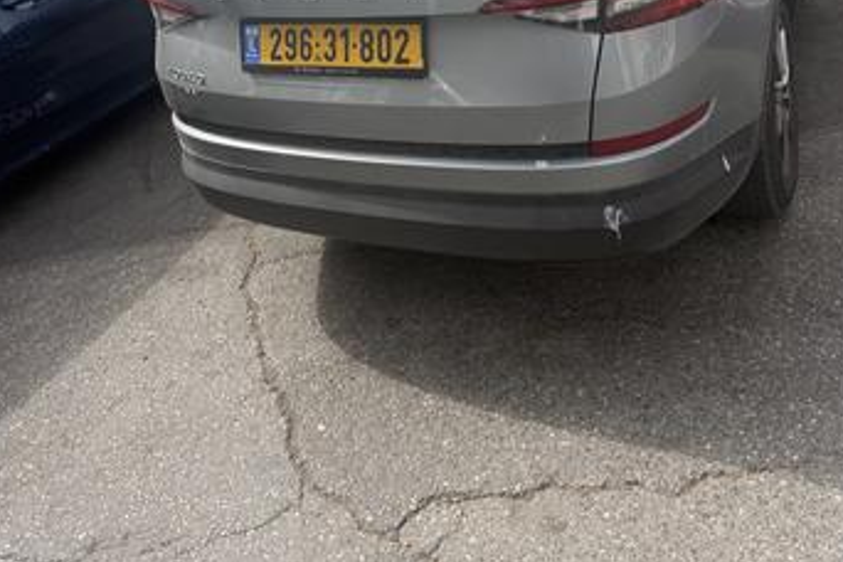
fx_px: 820
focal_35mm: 35
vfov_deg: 34.0
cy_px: -17
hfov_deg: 54.4
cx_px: 414
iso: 100
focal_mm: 6.76
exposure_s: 1/3021
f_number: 1.78
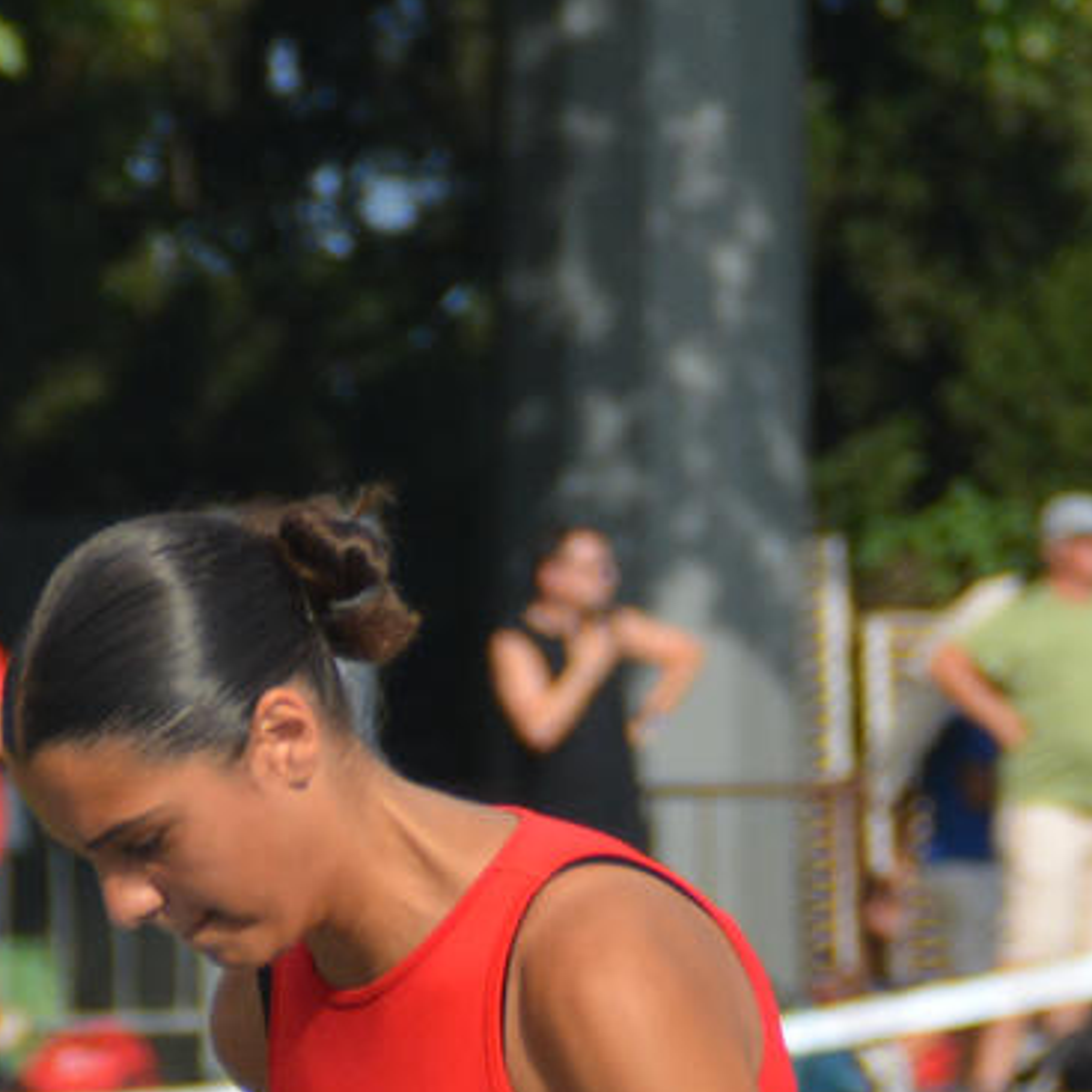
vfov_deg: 1.2
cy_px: 1093
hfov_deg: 1.2
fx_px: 50787
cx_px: 884
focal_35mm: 1423
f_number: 6.3
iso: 400
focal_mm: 200
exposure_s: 1/1600
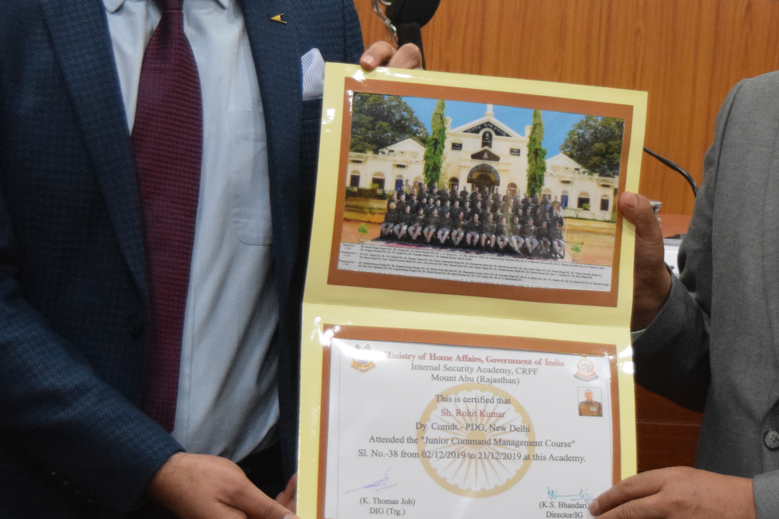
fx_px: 2142
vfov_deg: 13.8
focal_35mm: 99
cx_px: 516
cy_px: 156
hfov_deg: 20.5
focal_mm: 34
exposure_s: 1/100
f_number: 4.5
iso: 3200
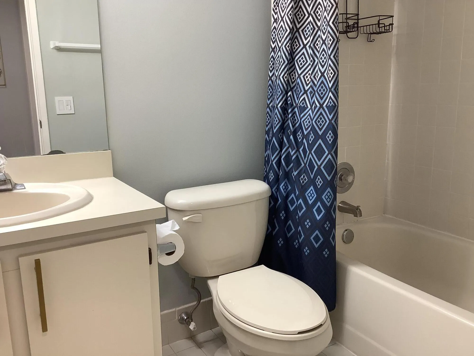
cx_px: 237
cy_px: 178
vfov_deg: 45.4
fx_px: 424
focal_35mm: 31
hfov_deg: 58.4
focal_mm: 3.3
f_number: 2.4
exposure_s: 1/60
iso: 100
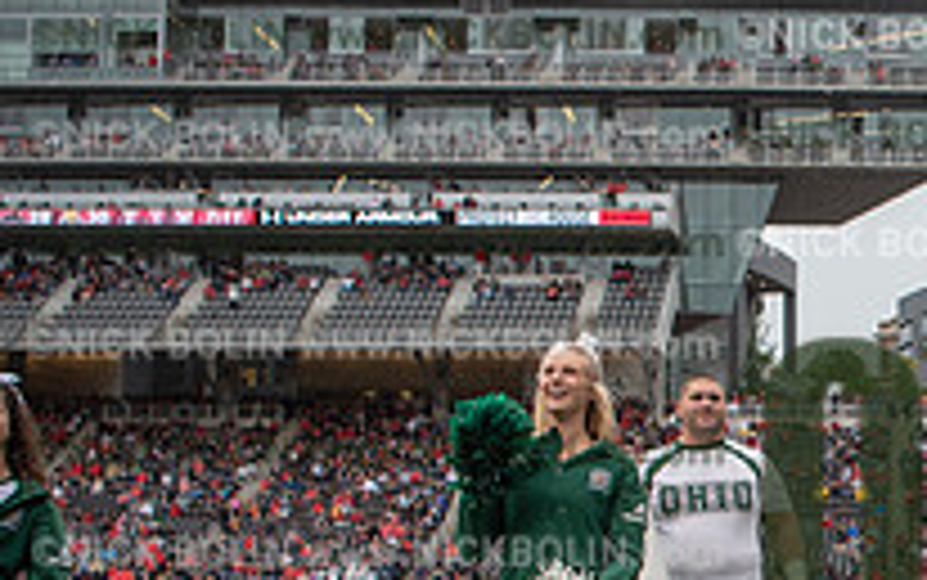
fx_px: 1744
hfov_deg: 26.8
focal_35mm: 69
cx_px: 1080
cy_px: 555
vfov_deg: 18.5
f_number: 2.8
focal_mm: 24
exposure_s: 1/1000
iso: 250
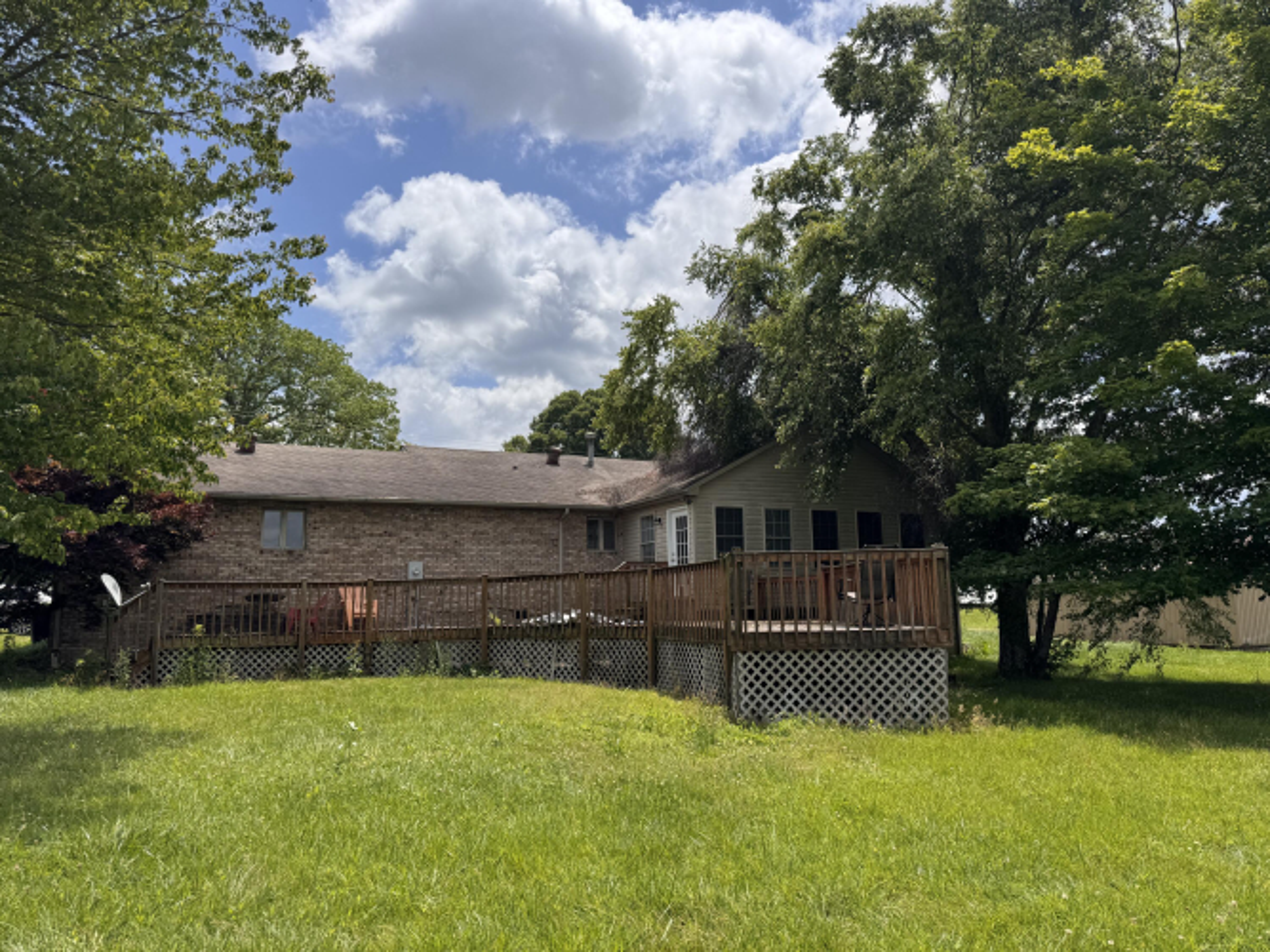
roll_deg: +0.8
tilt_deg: +8.3
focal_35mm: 24
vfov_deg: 56.8
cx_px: 635
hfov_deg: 71.6
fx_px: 880
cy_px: 476
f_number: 1.78
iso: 80
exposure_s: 1/5814
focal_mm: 6.76
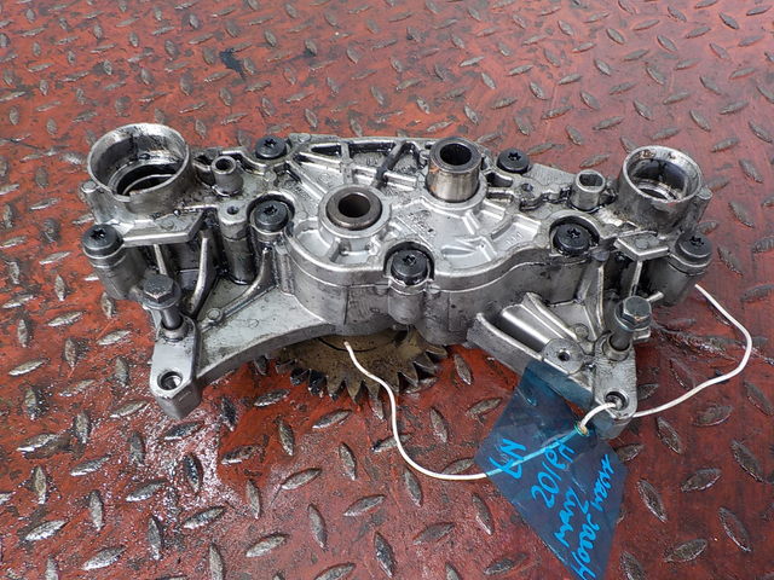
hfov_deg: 60.0
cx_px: 387
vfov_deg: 46.8
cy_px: 290
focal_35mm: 30
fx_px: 671
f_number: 3.3
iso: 125
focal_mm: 4.1
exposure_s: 1/60
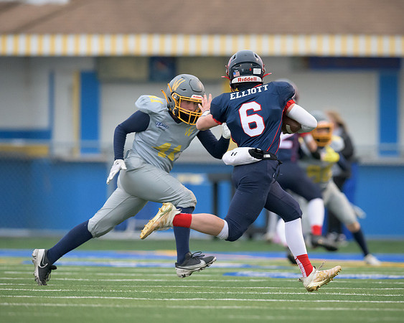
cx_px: 292
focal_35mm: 953
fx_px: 11393
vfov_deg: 1.6
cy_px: 156
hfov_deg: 2.0
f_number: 4
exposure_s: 1/1000
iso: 3200
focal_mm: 500
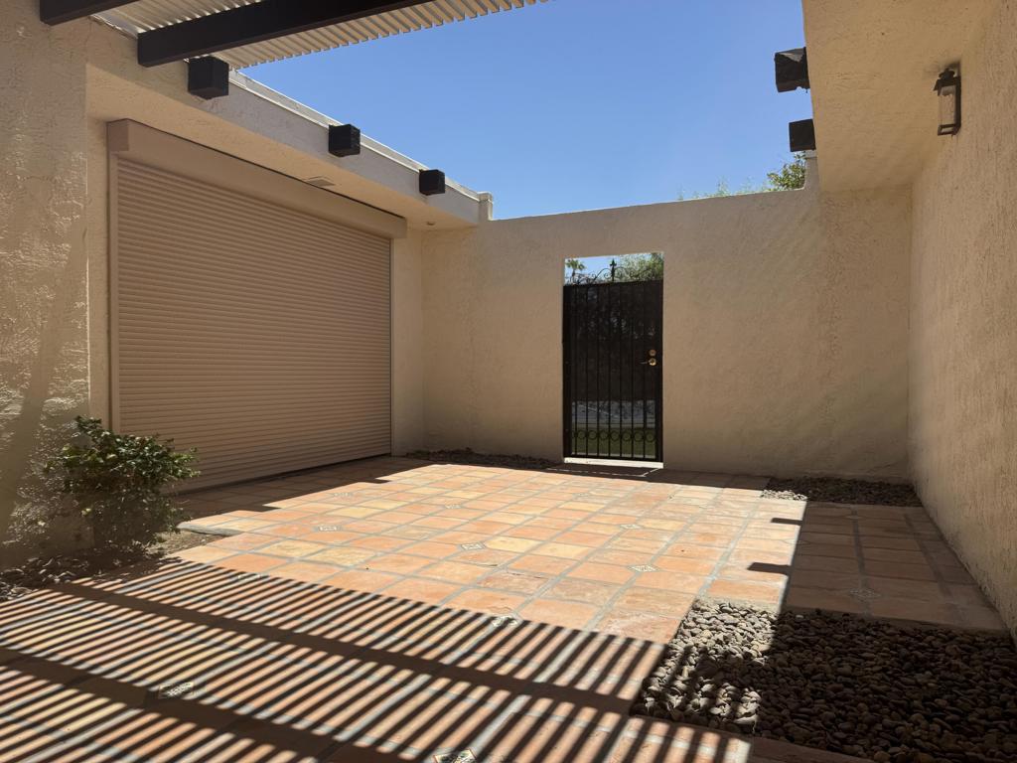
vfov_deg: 56.8
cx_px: 508
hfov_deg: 71.6
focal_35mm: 24
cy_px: 382
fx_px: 705
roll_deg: +0.1
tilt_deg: -2.2
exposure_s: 1/5814
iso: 80
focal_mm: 6.76
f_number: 1.78
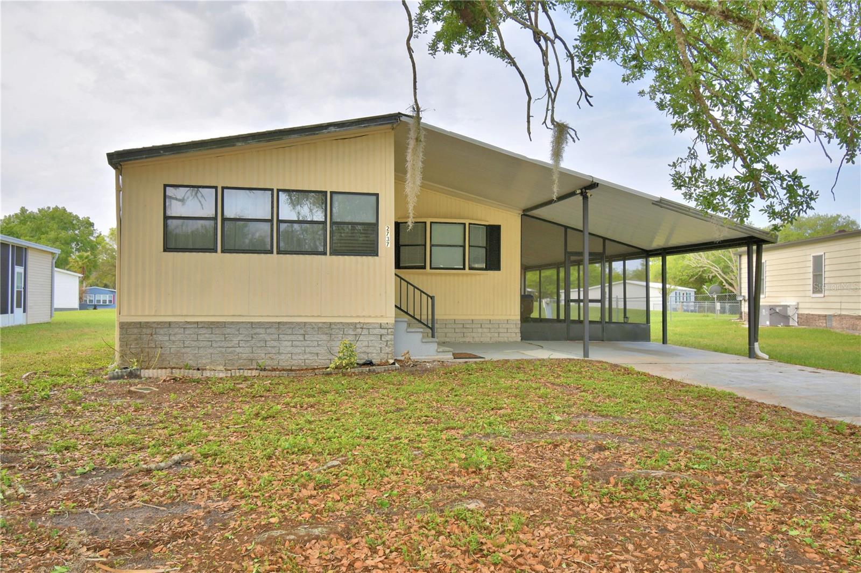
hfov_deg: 61.9
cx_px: 430
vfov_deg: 43.6
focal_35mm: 30
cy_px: 286
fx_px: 717
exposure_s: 1/250
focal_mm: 20
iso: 100
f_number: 6.3
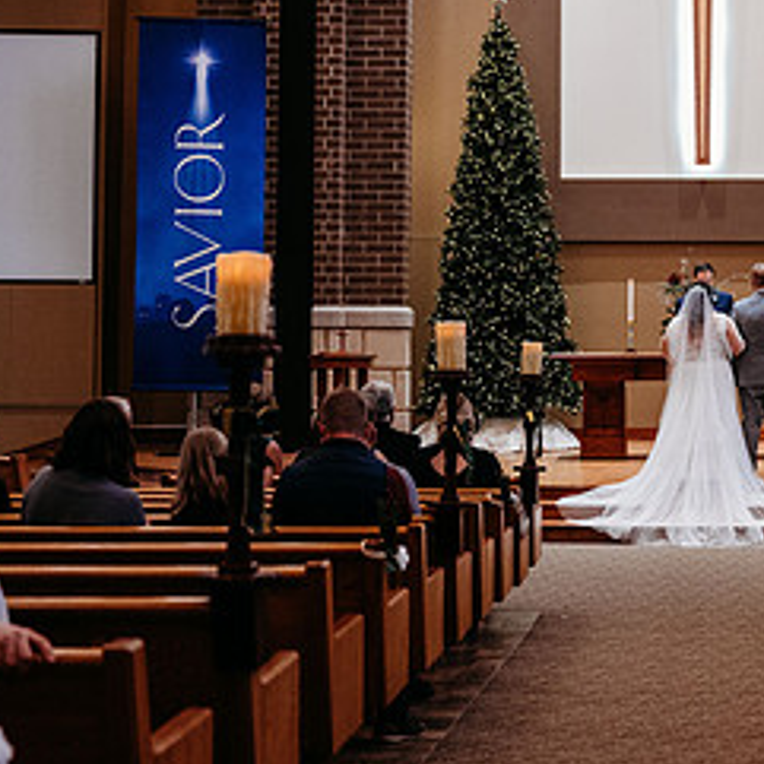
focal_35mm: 84
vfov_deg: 20.4
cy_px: 163
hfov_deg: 20.3
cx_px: 669
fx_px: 2097
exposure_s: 1/250
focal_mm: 41
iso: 2000
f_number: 2.8
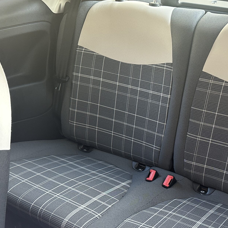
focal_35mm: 44
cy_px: 146
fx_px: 328
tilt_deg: -30.6
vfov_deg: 38.0
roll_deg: -2.6
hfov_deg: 36.4
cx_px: 196
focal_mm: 6.86
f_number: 1.78
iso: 250
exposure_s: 1/76
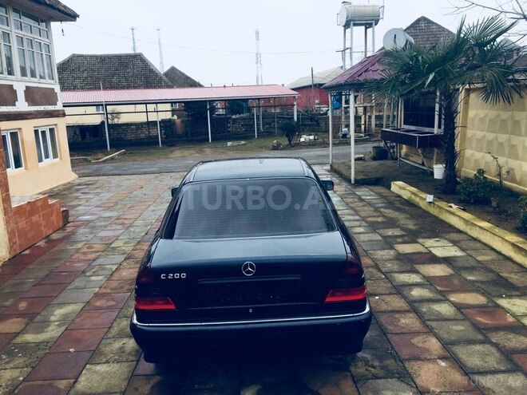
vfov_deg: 48.2
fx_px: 442
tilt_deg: -11.7
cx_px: 264
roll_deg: +3.2
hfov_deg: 61.7
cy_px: 198
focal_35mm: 29
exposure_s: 1/406
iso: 32
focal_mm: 4.15
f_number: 2.2
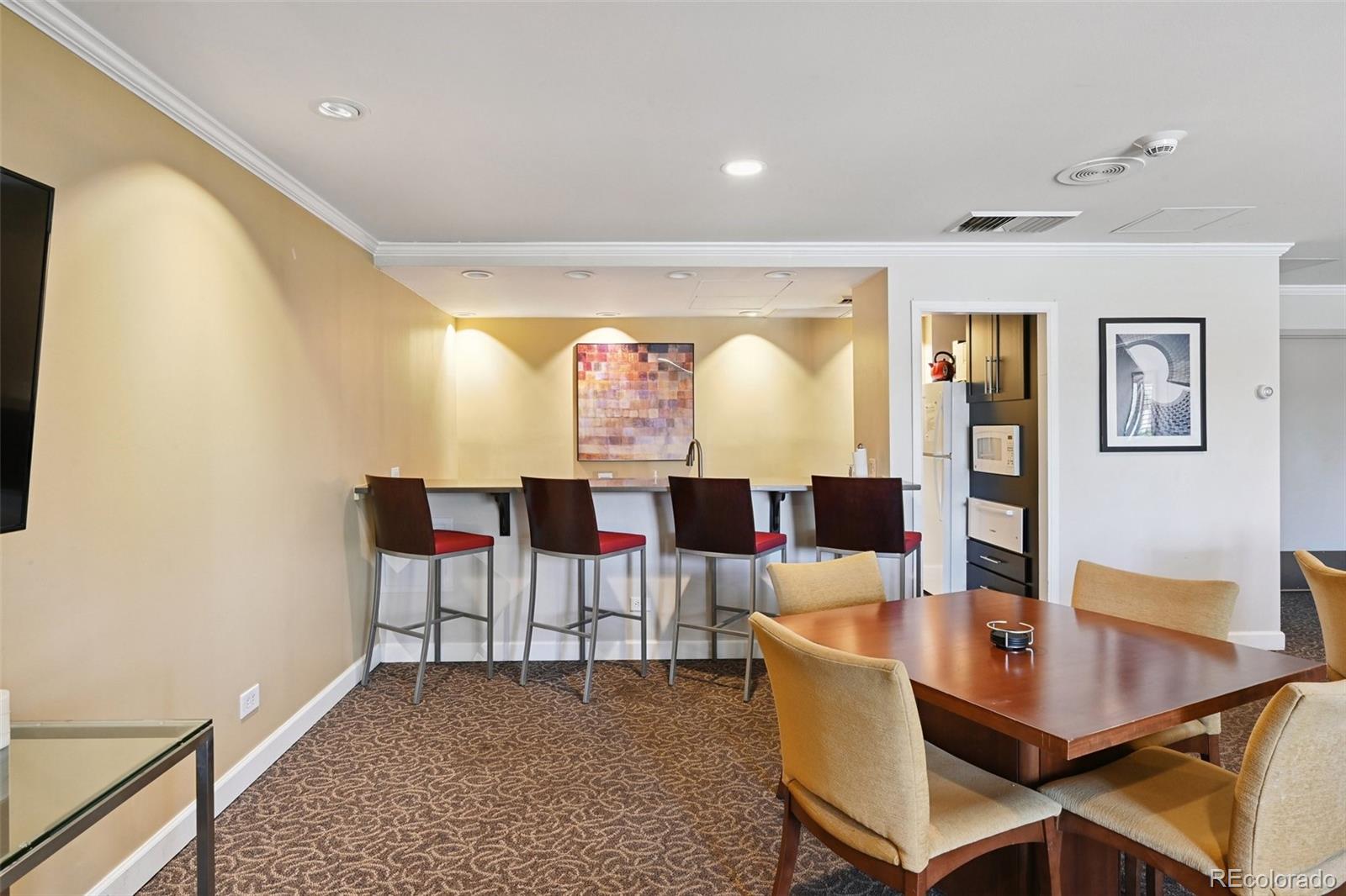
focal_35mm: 20
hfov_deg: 85.4
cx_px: 673
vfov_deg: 63.2
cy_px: 448
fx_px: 729
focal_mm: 19.5
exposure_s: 1/3.33
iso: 400
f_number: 11
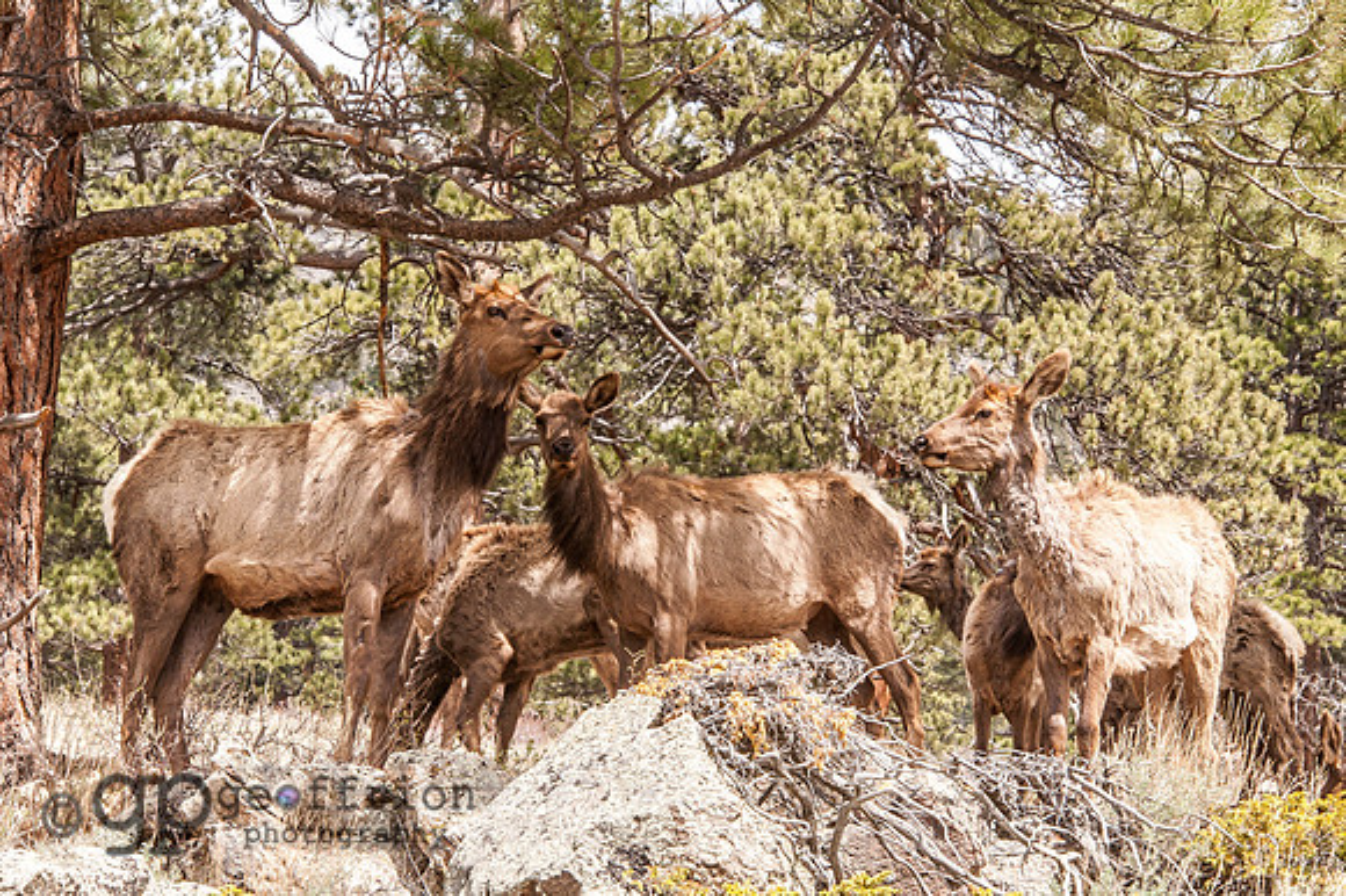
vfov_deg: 8.5
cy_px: 498
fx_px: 6027
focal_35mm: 161
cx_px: 749
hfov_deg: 12.7
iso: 1250
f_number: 22
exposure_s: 1/60
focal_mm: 145
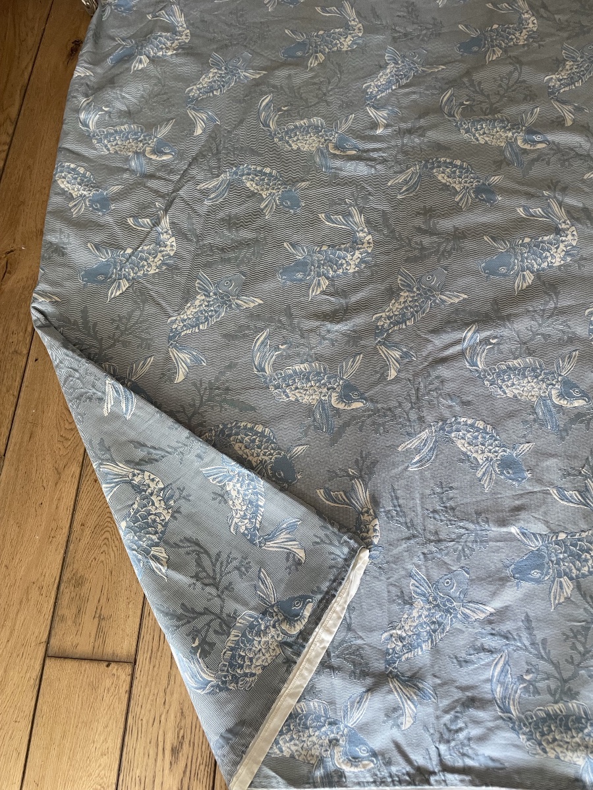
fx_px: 594
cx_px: 296
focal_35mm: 26
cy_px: 395
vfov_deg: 67.3
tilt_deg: -70.4
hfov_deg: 53.1
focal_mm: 4.2
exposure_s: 1/60
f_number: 1.6
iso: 200
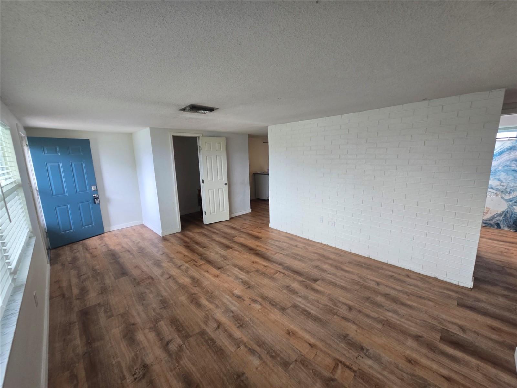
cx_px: 258
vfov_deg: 89.9
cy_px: 194
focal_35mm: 13
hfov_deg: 106.2
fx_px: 194
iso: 125
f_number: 2.2
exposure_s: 1/60
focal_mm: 2.2
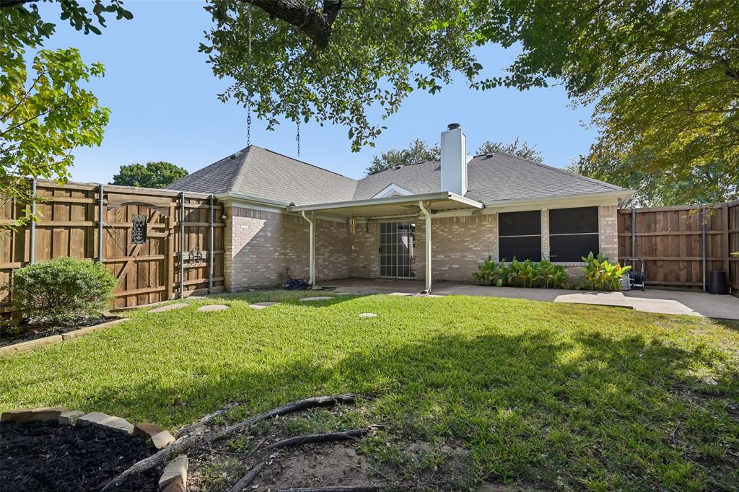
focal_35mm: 17
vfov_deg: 70.4
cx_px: 370
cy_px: 246
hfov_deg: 93.3
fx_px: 349
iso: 400
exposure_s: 1/640
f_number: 8
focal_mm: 17
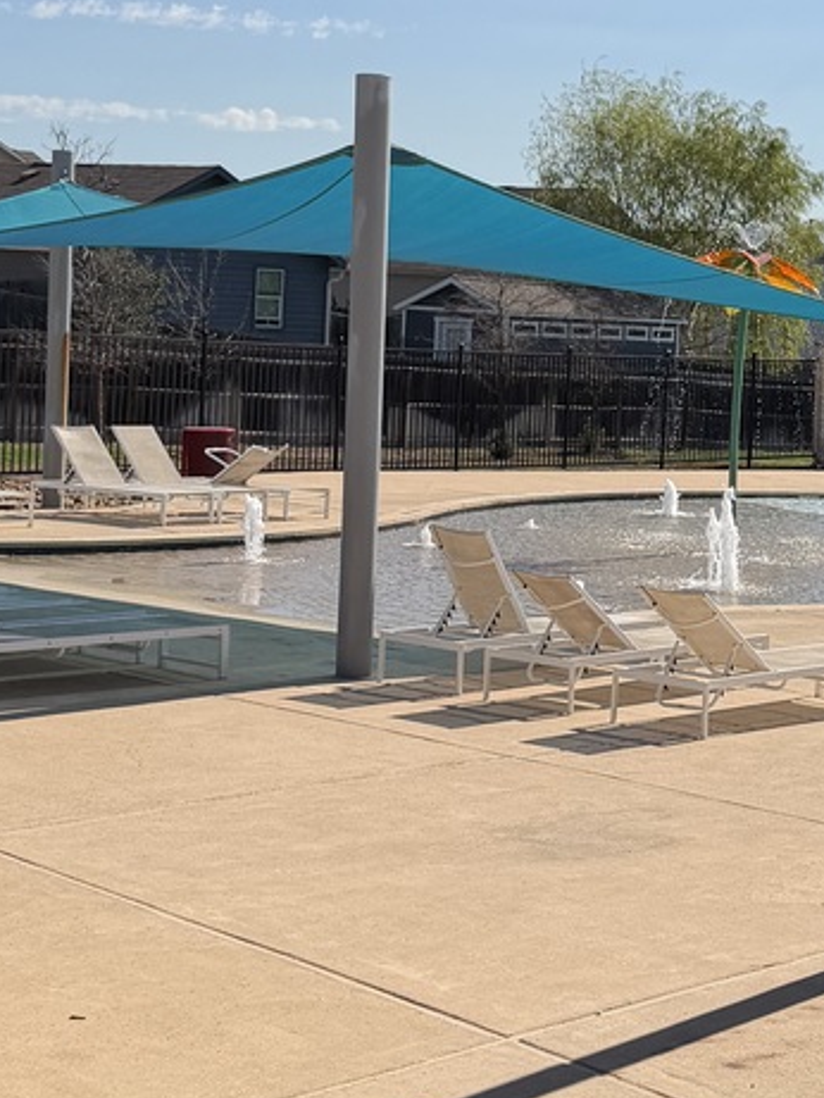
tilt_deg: -3.0
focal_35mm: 75
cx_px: 853
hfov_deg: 19.0
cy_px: 400
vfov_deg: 25.9
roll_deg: -2.4
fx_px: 2379
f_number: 1.78
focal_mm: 6.76
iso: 80
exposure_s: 1/9091
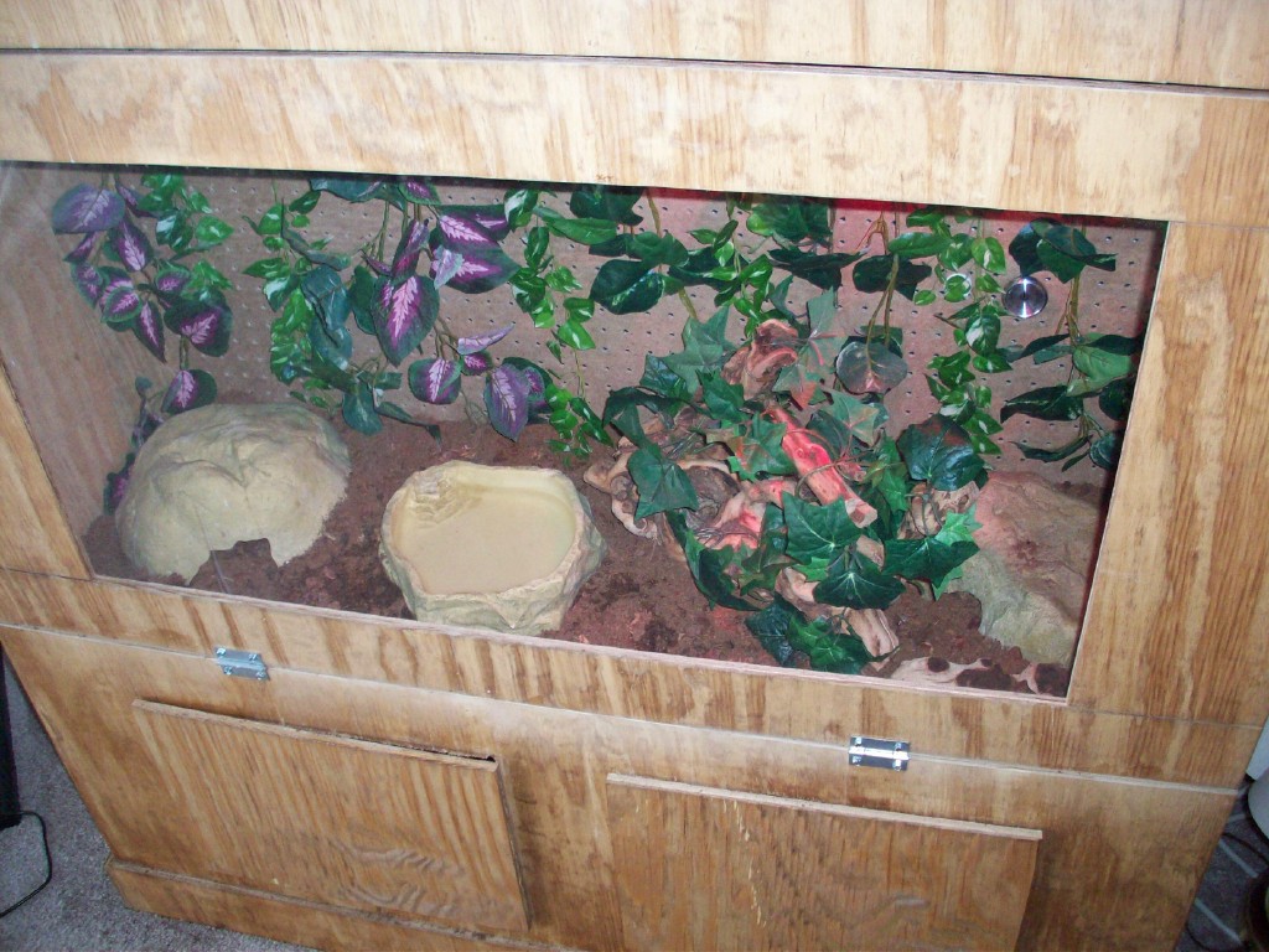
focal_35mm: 37
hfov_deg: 50.1
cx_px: 634
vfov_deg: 38.7
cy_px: 476
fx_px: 1356
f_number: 2.8
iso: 160
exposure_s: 1/45
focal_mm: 6.2
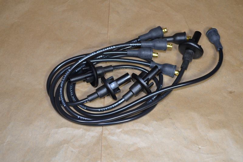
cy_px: 81
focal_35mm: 48
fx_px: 324
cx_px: 122
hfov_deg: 41.1
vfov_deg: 28.1
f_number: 4.8
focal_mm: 32
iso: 1000
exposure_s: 1/60
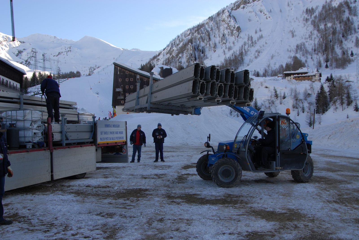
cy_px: 120
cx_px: 180
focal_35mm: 36
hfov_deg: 53.1
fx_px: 359
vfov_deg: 37.0
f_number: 6.3
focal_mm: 24
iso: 125
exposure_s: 1/160
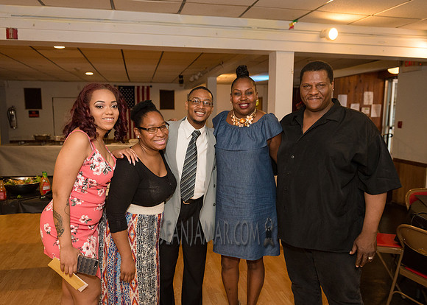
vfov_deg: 46.7
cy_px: 158
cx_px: 208
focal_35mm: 29
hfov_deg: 62.3
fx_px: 353
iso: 2000
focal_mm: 26
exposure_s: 1/400
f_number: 3.5
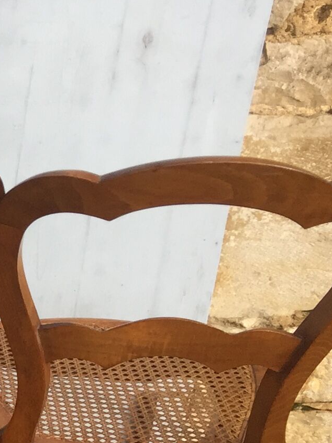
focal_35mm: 112
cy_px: 410
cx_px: -499
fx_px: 1432
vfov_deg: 17.3
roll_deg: +0.8
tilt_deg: -30.3
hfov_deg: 10.9
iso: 32
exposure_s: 1/942
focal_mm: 4.15
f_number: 2.2
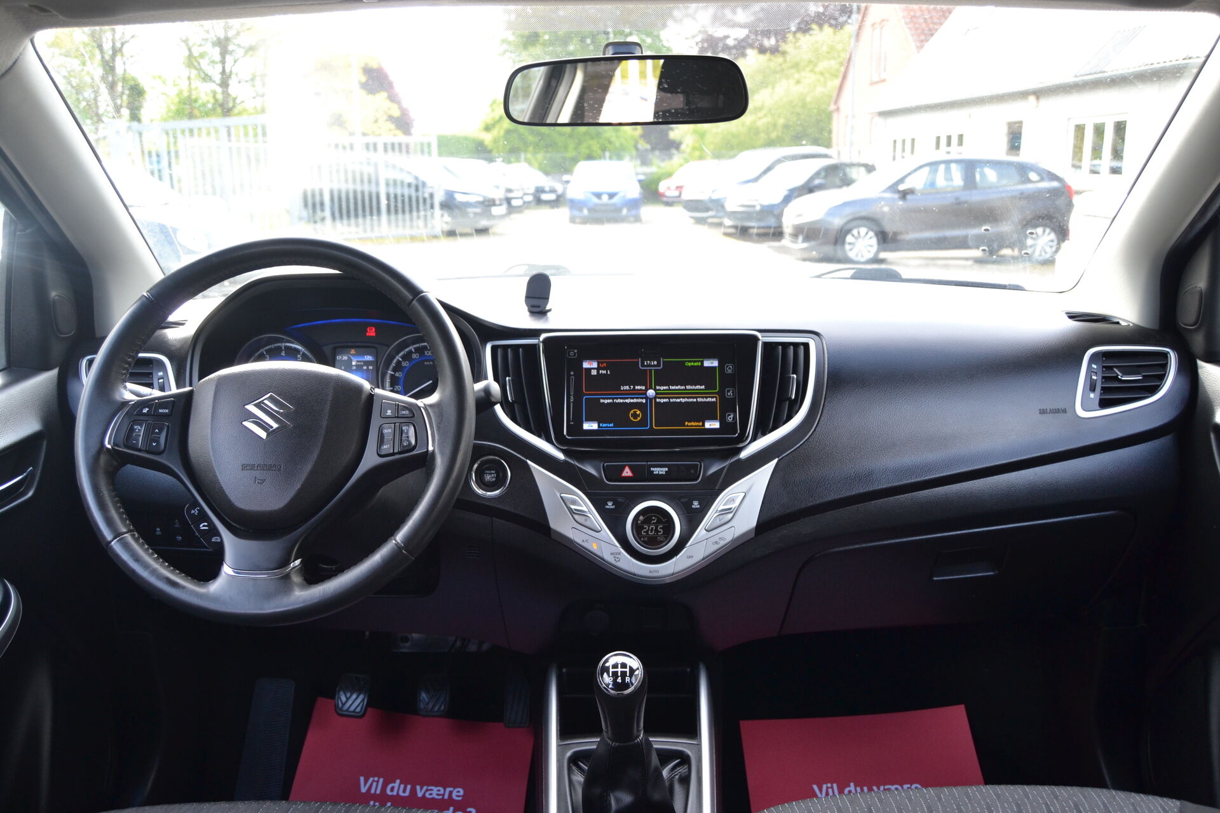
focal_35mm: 27
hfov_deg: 67.4
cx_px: 610
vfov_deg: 47.9
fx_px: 915
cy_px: 406
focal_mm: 18
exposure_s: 1/100
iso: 400
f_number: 5
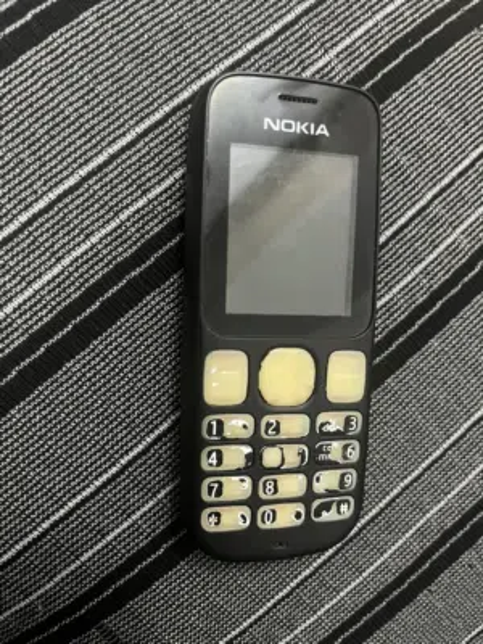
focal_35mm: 26
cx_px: 242
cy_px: 322
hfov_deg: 53.1
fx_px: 484
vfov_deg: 67.3
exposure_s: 1/25
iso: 500
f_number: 1.6
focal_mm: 5.1
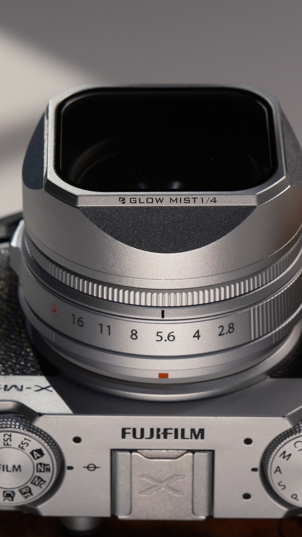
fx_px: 2761
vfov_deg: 11.1
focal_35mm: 194
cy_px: 250
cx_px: 178
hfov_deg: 6.3
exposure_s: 1/80
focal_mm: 56
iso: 500
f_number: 5.6
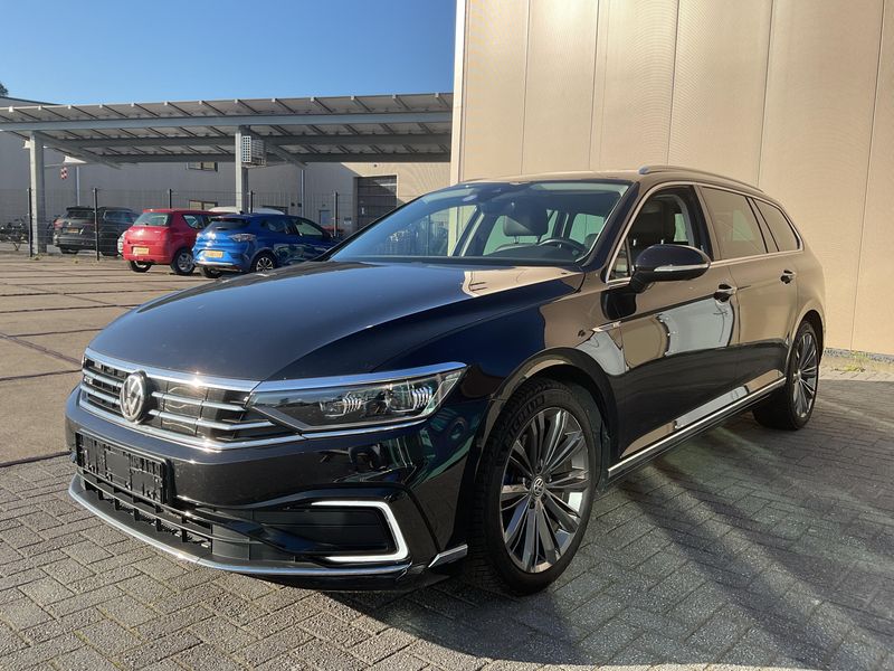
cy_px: 336
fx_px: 749
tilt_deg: -6.9
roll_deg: -1.9
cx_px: 447
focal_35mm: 29
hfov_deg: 61.7
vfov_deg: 48.2
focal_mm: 3
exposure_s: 1/912
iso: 16
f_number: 1.8
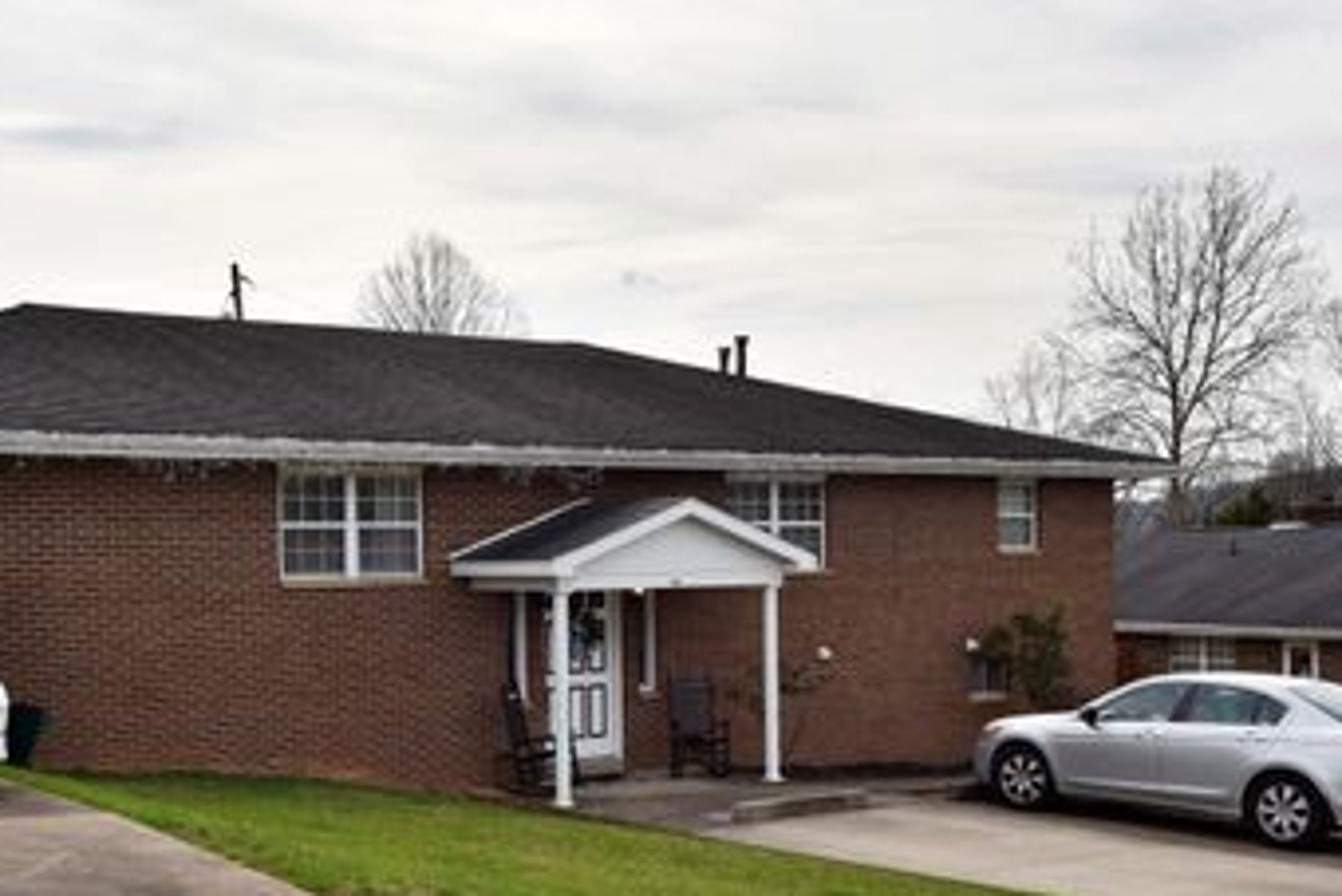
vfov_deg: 28.4
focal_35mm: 47
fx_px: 1753
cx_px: 517
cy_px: 614
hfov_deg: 41.6
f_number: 11
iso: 100
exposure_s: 1/200
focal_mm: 32
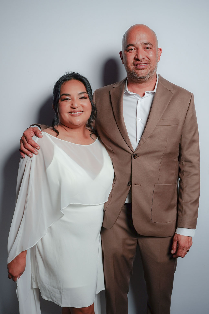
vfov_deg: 53.1
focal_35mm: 36
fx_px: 313
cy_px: 157
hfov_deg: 36.9
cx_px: 104
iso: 320
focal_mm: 24
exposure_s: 1/60
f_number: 4.5
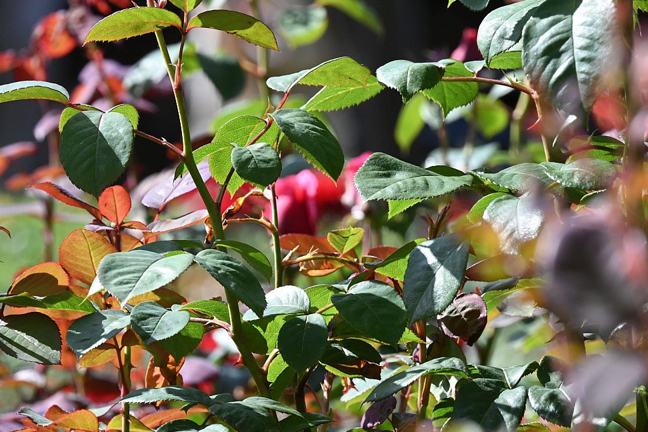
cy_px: 203
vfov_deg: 2.8
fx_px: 8891
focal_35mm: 494
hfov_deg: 4.2
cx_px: 376
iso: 1600
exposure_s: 1/500
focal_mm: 400
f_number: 16
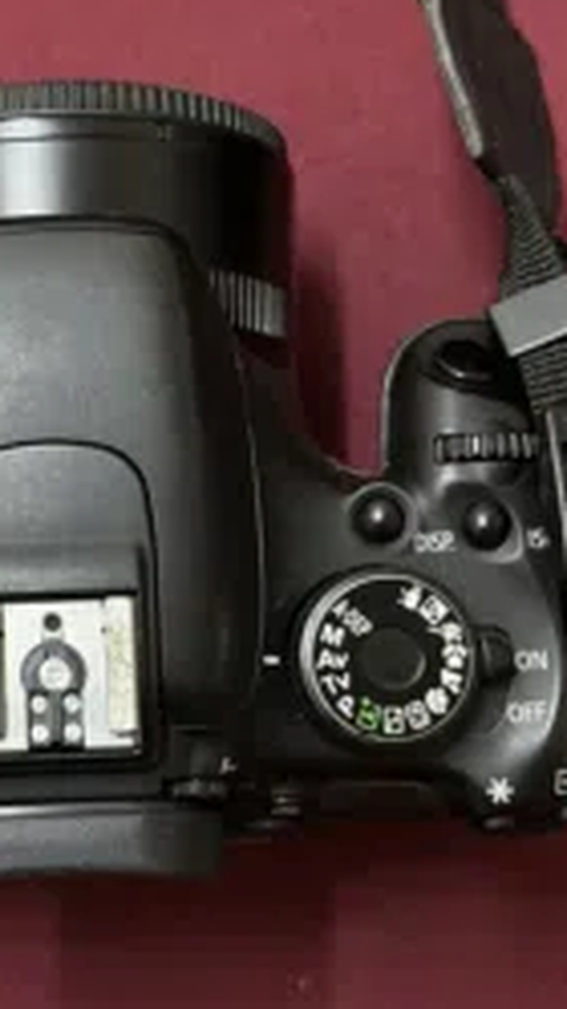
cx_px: 101
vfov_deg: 25.3
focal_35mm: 84
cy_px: 498
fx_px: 2246
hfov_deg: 14.3
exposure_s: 1/30
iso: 800
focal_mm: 6.86
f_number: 1.78
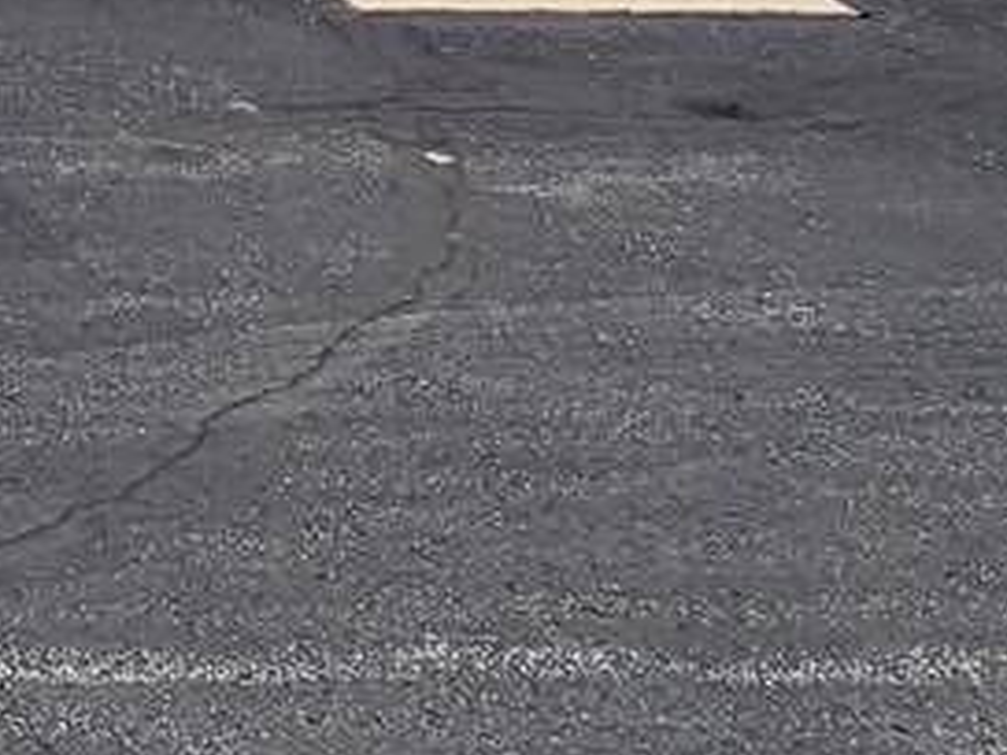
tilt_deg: +0.4
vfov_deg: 17.9
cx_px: -803
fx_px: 1920
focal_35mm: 66
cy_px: -596
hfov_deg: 20.6
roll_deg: -0.2
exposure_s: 1/1017
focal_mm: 2.22
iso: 25
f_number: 2.2
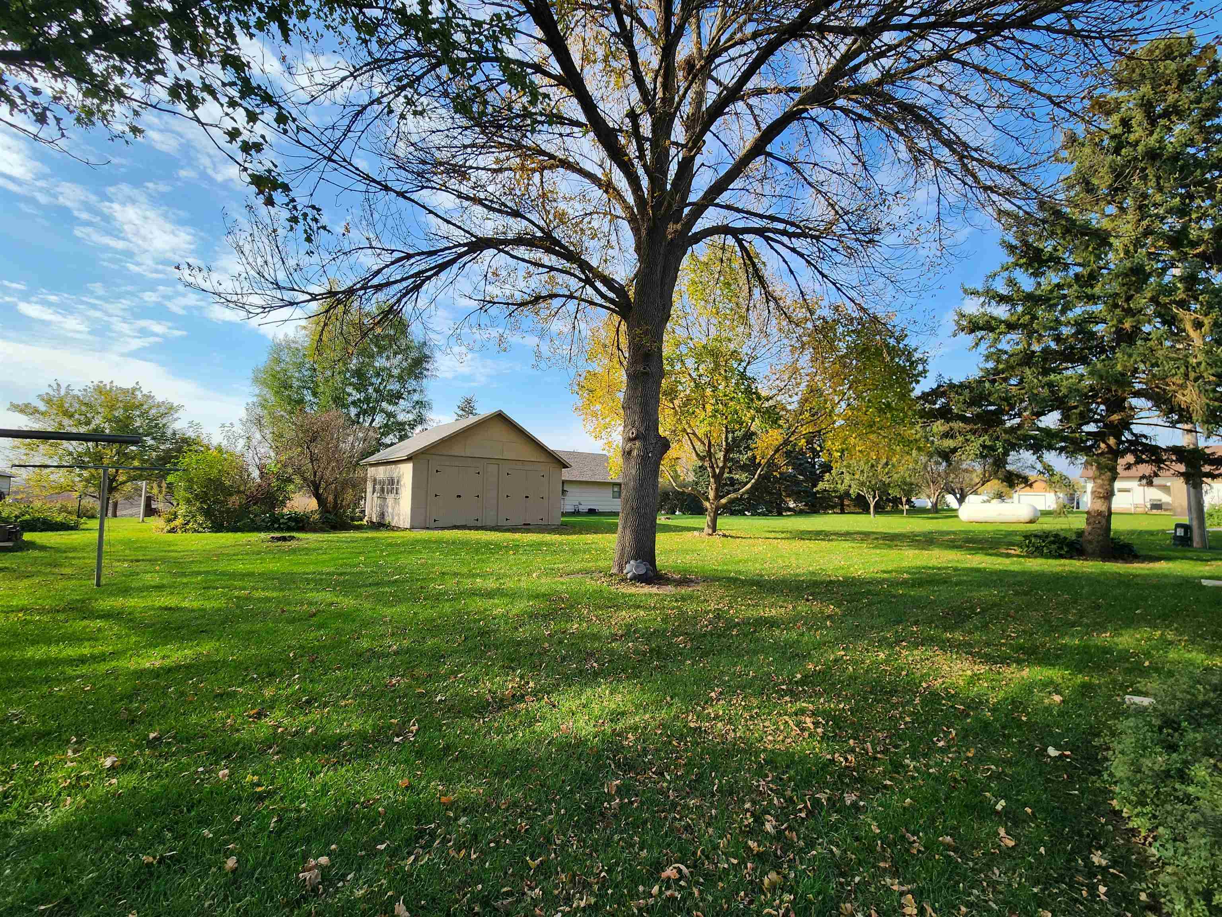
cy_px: 458
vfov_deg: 89.9
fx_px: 459
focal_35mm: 13
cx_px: 611
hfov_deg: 106.2
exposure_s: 1/1030
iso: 50
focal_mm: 2.2
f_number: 2.2
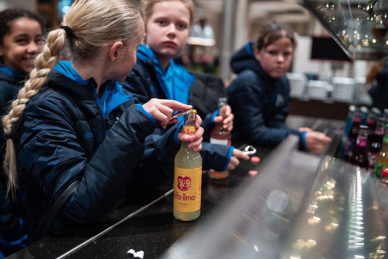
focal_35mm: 35
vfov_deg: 37.9
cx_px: 194
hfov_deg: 54.4
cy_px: 130
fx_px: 377
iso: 2000
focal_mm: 35
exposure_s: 1/200
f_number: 2
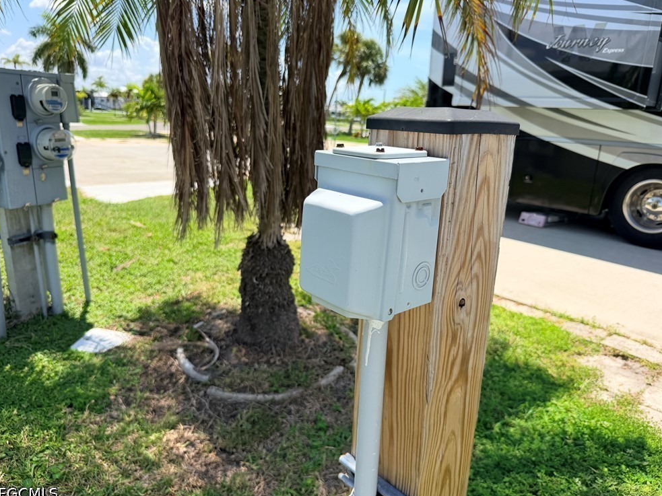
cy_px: 246
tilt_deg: -17.5
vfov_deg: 54.9
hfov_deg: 69.4
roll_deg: -3.5
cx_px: 339
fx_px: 478
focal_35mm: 25
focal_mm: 6.76
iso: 80
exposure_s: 1/3425
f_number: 1.78
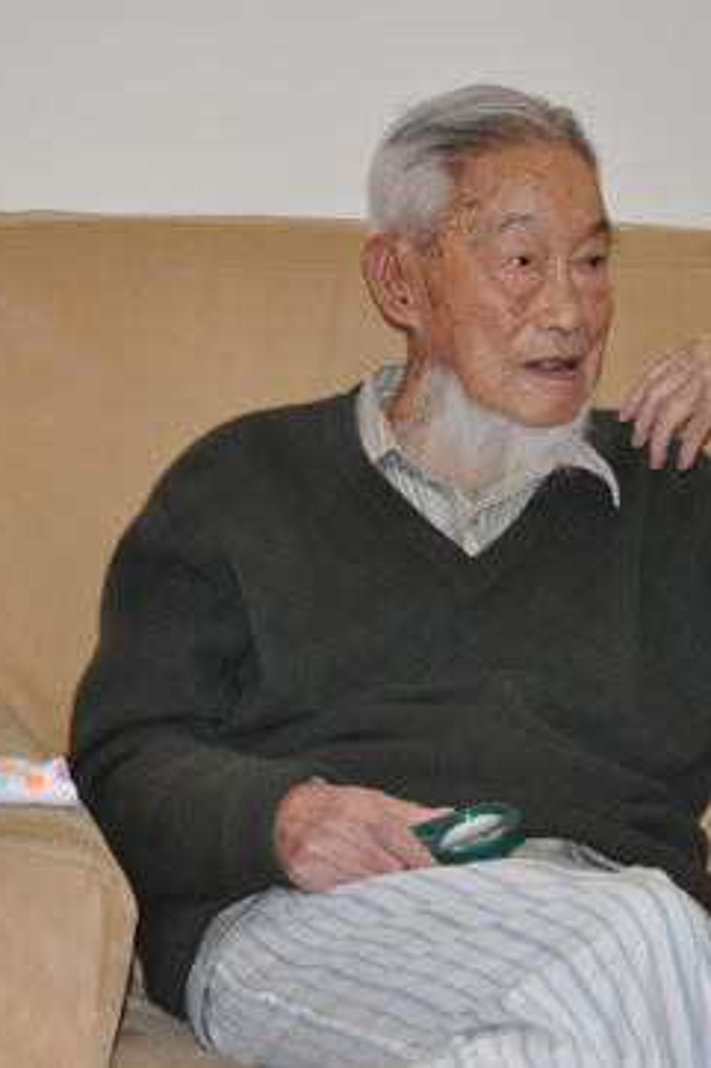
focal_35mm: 132
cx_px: 487
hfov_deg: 10.4
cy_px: 535
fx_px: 3914
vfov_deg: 15.5
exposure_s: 1/60
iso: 250
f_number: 5
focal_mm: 58
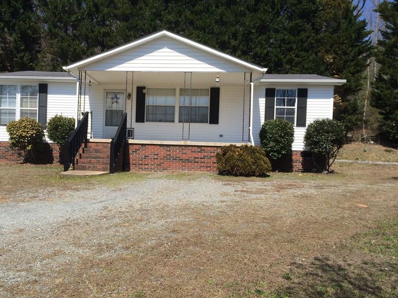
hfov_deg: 52.4
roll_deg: -0.7
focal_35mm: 35
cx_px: 168
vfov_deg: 40.6
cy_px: 164
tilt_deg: -1.9
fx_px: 402
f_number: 2.2
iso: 32
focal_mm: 4.15
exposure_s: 1/2160
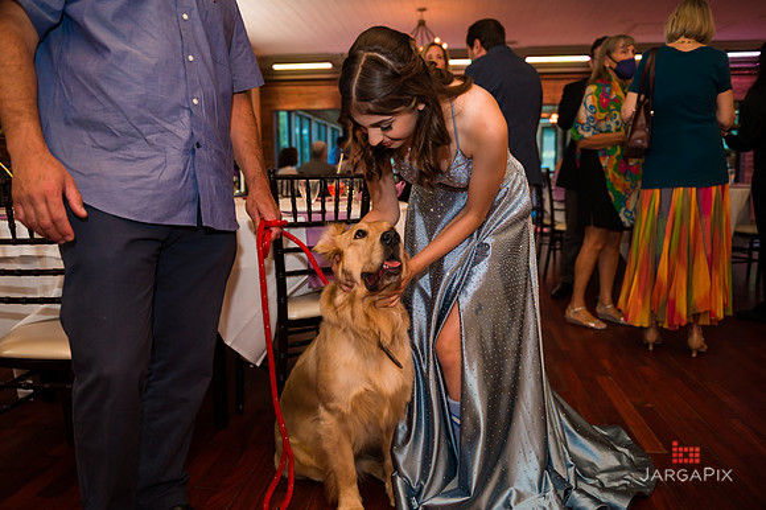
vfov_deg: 44.9
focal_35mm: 29
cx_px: 383
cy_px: 255
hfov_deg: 63.7
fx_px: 617
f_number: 3.2
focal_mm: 29
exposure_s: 1/125
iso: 1250
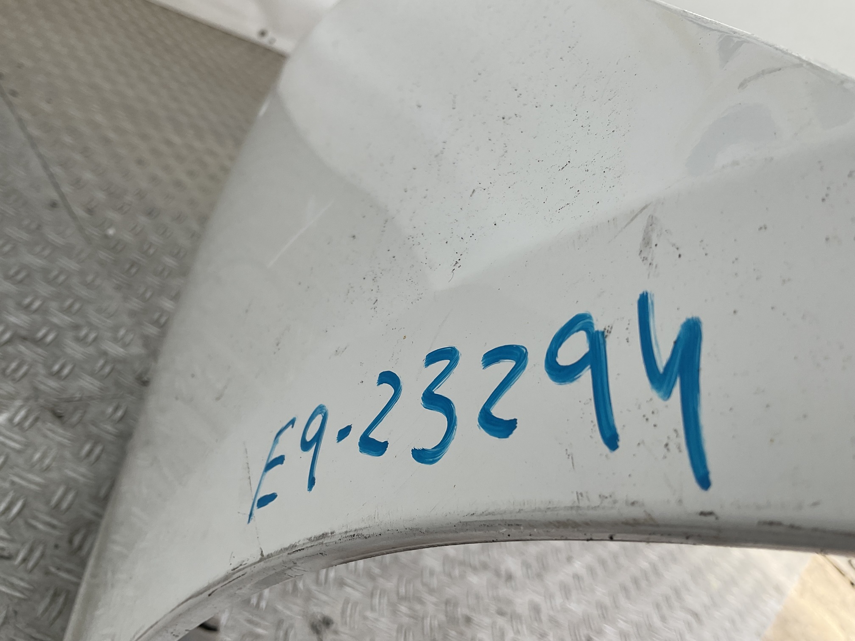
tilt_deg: -23.4
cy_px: 320
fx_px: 716
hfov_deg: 61.7
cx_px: 428
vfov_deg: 48.2
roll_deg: -40.5
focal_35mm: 29
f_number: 1.8
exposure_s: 1/229
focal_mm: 3
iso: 16
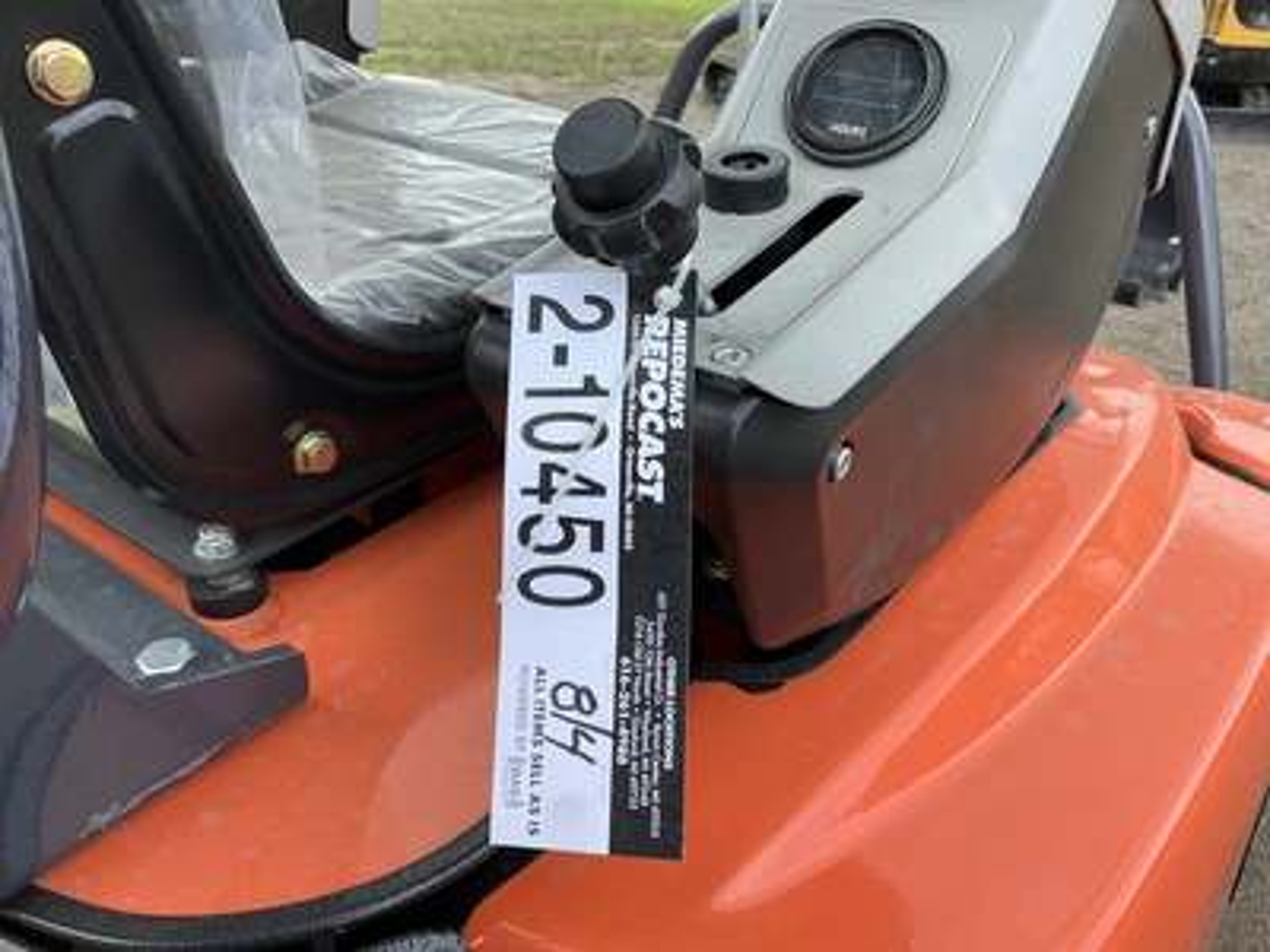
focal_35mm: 29
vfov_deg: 48.2
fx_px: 1064
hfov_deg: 61.7
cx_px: 635
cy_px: 476
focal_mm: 3
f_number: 1.8
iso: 25
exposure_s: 1/362
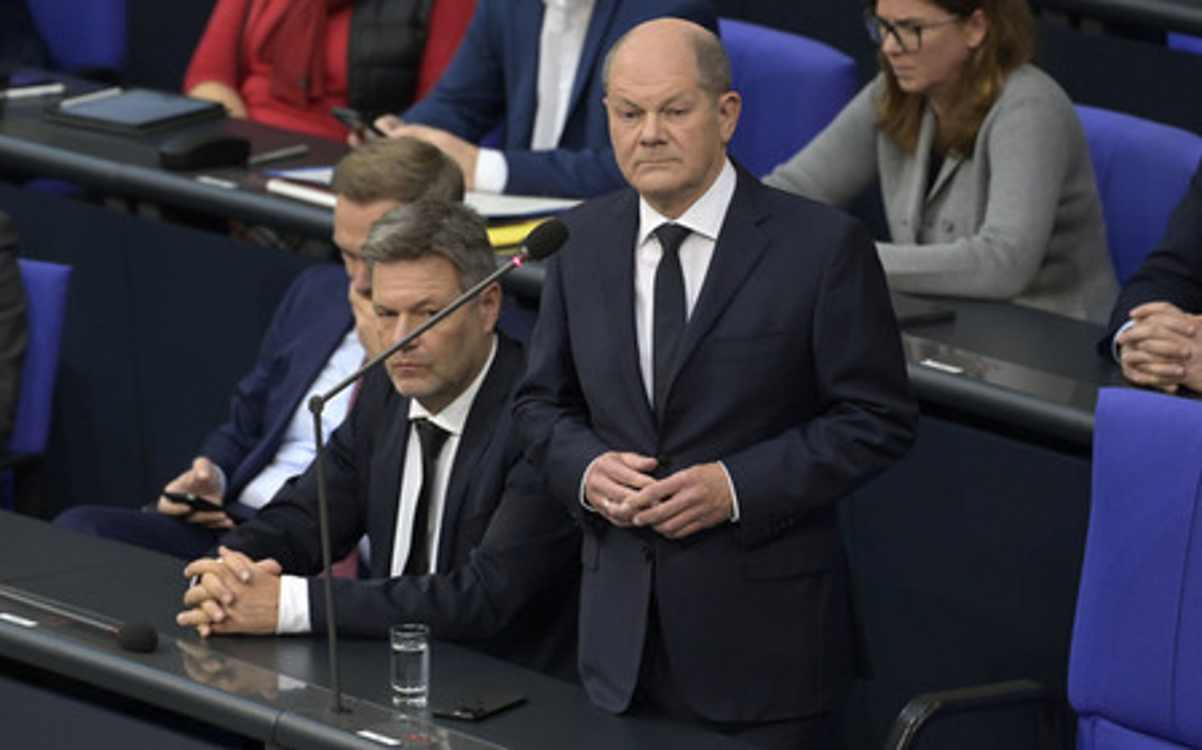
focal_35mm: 389
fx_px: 12735
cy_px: 351
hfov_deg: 5.4
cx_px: 601
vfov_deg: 3.4
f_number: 5.6
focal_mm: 380
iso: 10000
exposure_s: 1/320
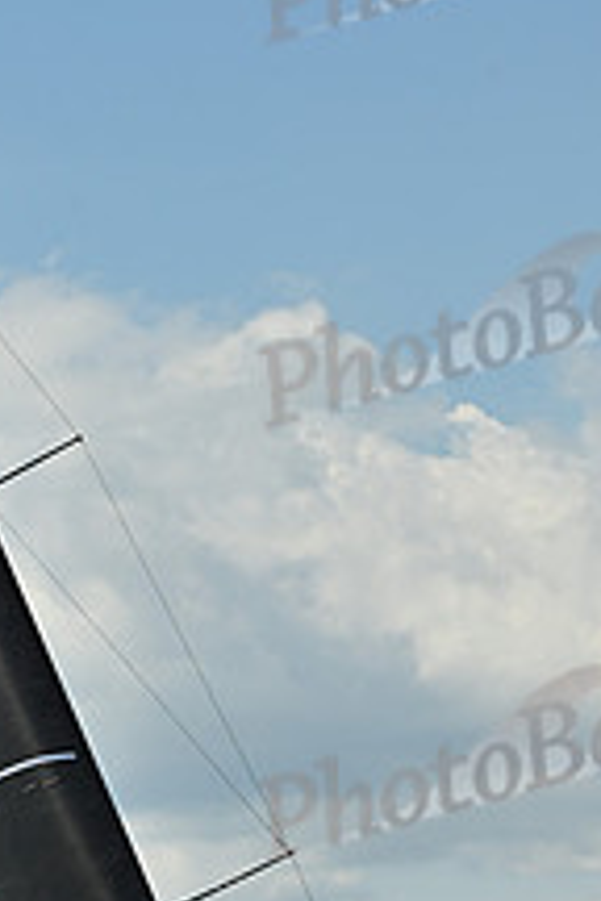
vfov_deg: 6.6
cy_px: 596
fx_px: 7787
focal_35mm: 311
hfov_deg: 4.4
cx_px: 44
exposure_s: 1/1250
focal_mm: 116
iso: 250
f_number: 10
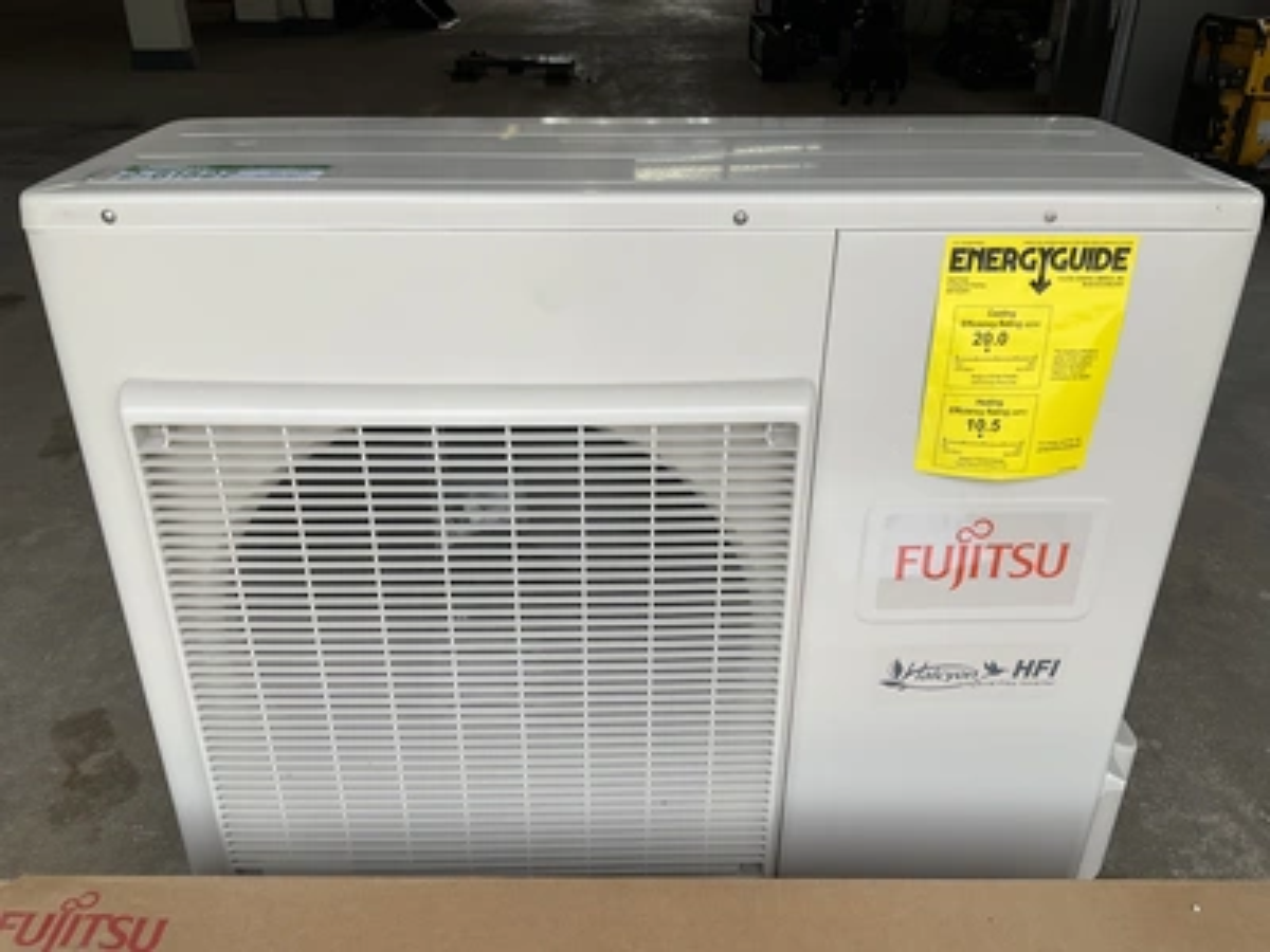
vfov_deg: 48.2
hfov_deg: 61.7
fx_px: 1064
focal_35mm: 29
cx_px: 635
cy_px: 476
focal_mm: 3
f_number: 1.8
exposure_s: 1/256
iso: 25
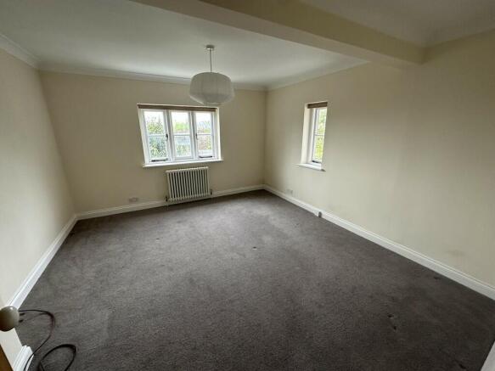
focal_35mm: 14
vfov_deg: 85.7
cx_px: 248
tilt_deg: -16.9
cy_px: 186
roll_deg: +0.1
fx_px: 200
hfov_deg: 102.1
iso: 100
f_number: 2.2
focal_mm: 2.22
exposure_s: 1/99
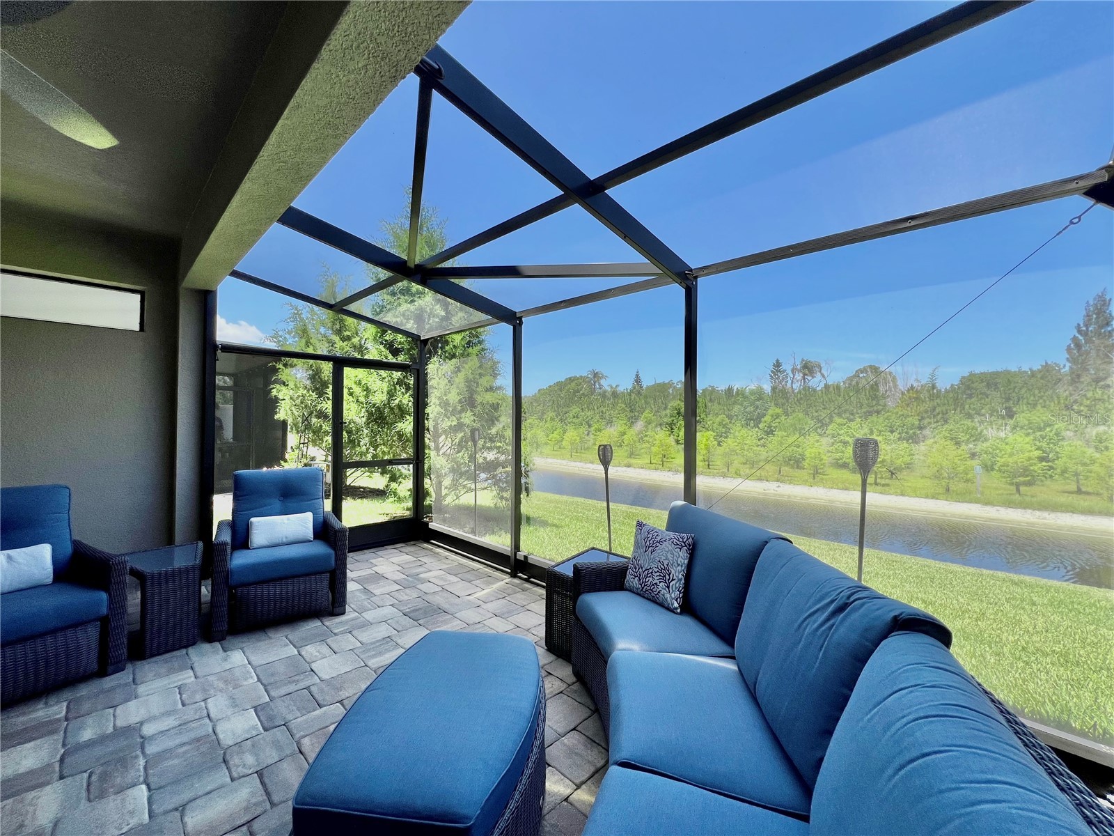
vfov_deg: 89.9
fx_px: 418
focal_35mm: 13
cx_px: 557
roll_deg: -0.1
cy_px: 418
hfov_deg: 106.2
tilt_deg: -0.8
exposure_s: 1/504
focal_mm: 1.57
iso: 32
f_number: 1.8
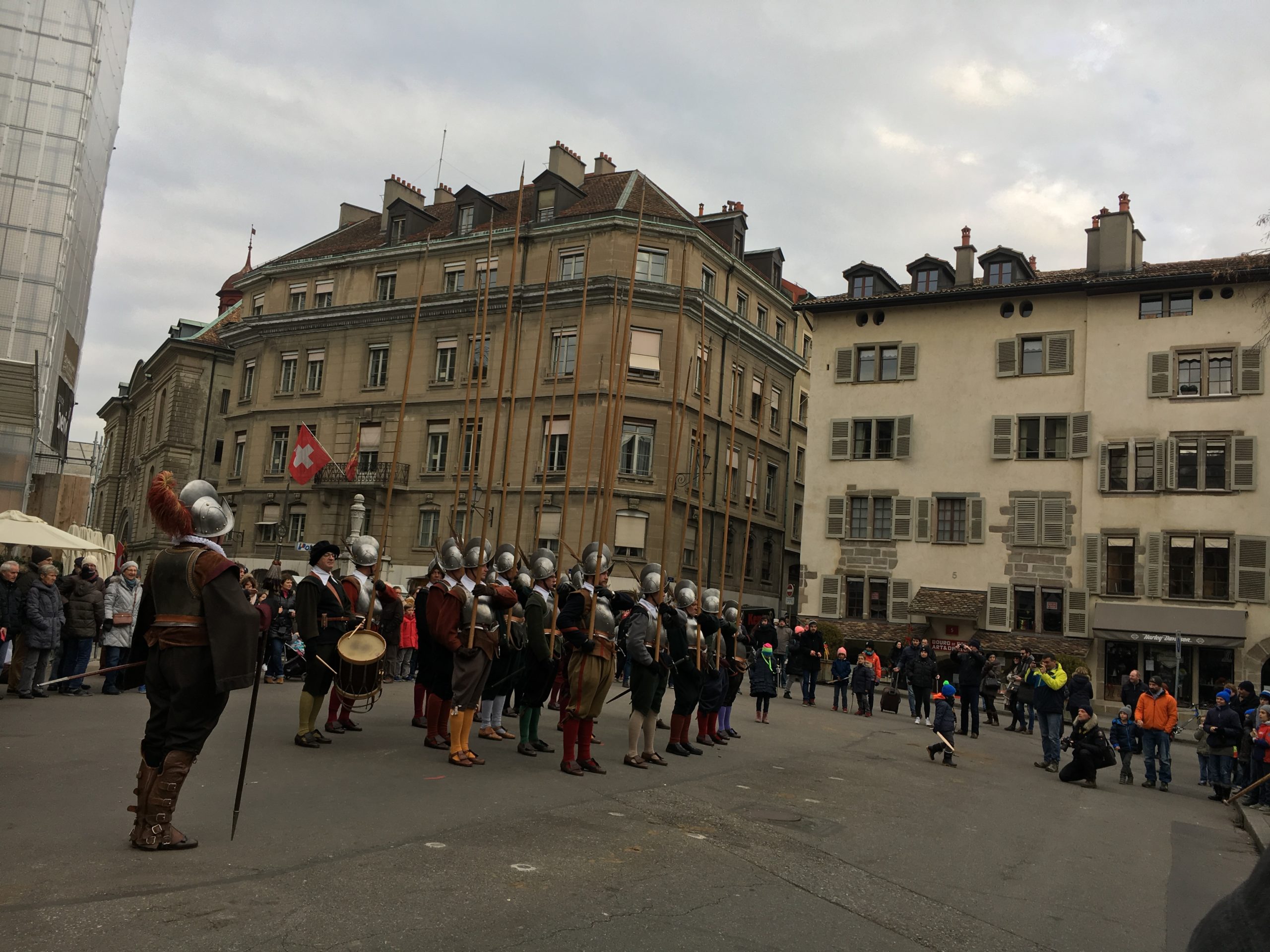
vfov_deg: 48.2
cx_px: 635
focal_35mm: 29
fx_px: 1064
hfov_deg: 61.7
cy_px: 476
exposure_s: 1/342
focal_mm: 4.15
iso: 25
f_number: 2.2
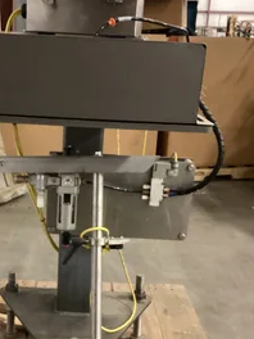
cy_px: 212
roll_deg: +1.6
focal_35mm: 47
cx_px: 72
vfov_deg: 40.2
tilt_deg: -20.0
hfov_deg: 30.5
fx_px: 460
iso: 800
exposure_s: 1/30
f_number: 2.4
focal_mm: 3.3
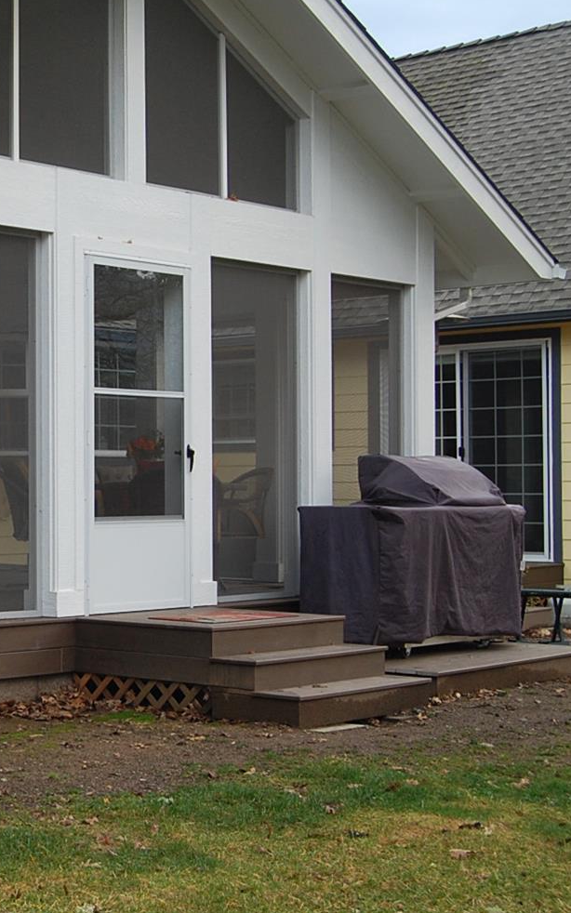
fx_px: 1742
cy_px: 452
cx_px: -105
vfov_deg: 29.4
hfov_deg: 17.8
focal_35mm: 70
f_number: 9
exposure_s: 1/100
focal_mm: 30
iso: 400
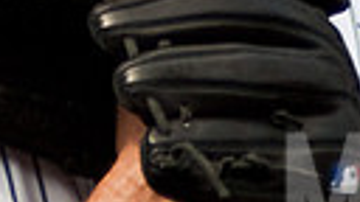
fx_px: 24914
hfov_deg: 0.8
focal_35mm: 2610
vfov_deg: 0.5
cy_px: -86
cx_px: -20
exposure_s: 1/800
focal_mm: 300
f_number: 5.6
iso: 320
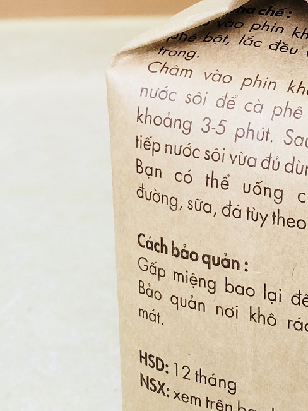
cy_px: 76
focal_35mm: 86
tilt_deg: -13.5
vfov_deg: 22.4
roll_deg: -1.2
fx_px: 1021
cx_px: 350
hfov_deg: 16.6
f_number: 1.8
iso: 40
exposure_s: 1/25
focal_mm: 3.99
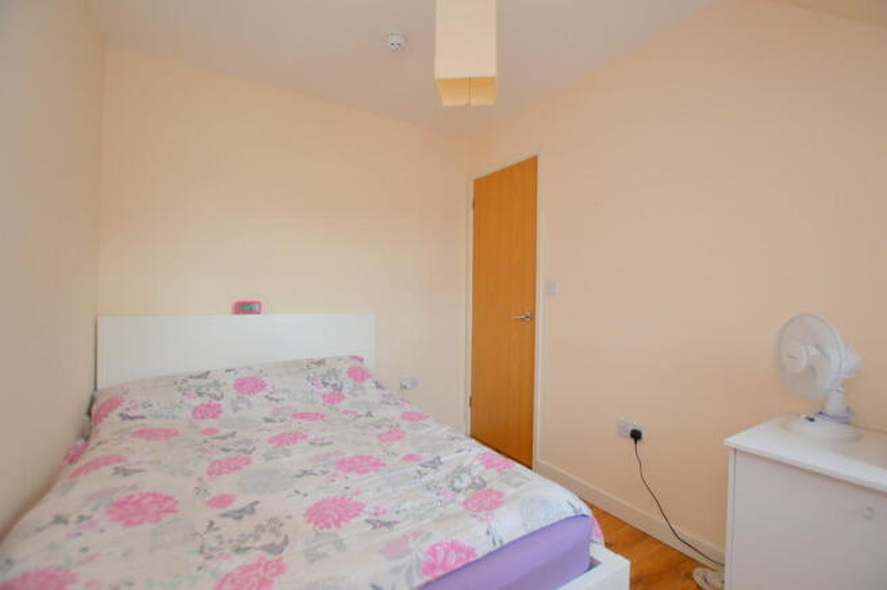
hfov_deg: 100.4
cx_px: 444
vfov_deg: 77.2
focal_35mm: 15
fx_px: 369
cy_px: 295
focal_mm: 10
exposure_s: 1/60
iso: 400
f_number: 4
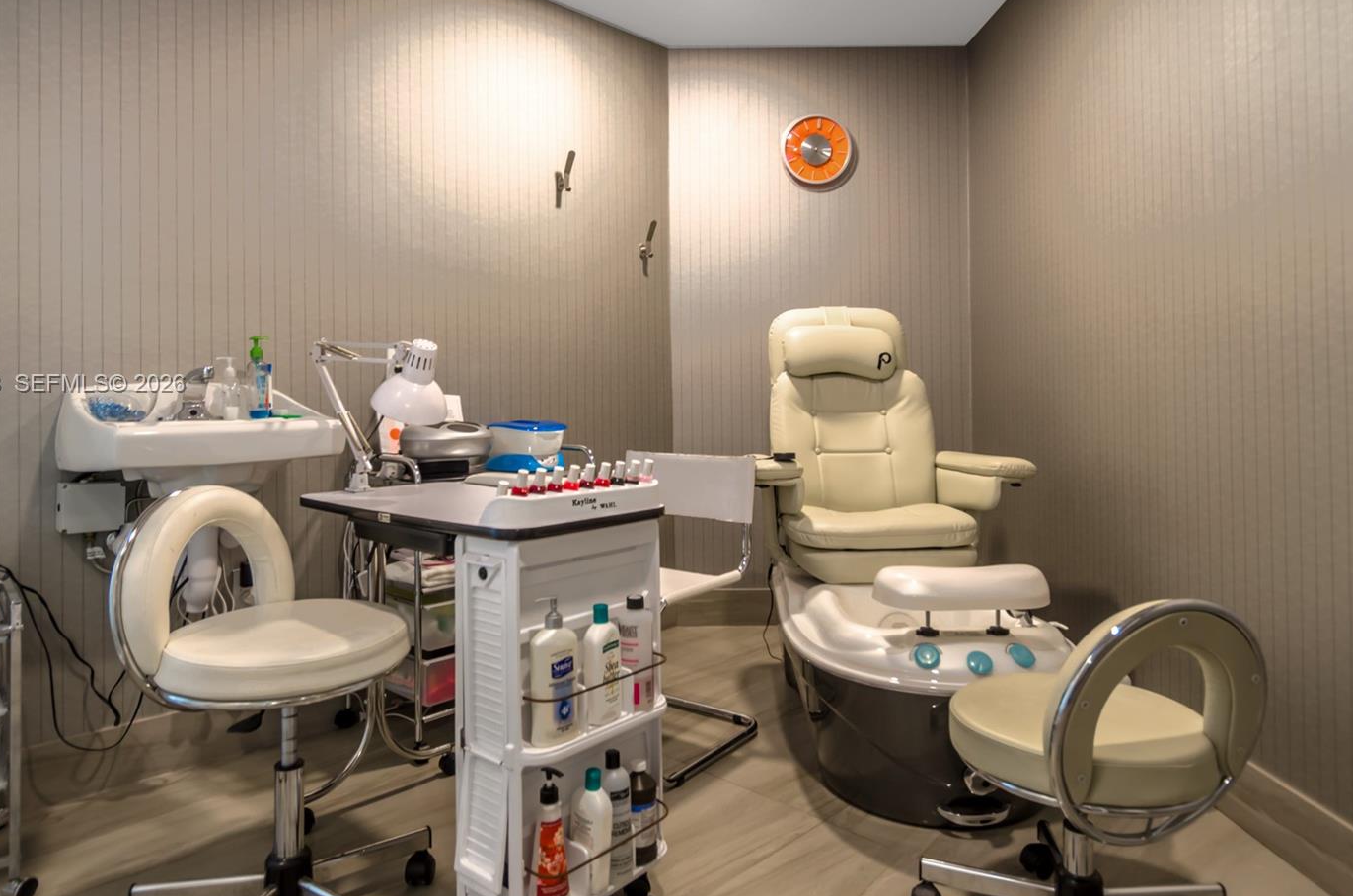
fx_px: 788
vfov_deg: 59.0
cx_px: 667
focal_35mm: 21
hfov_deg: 81.3
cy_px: 385
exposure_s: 1/8
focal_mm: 12
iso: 320
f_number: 4.5
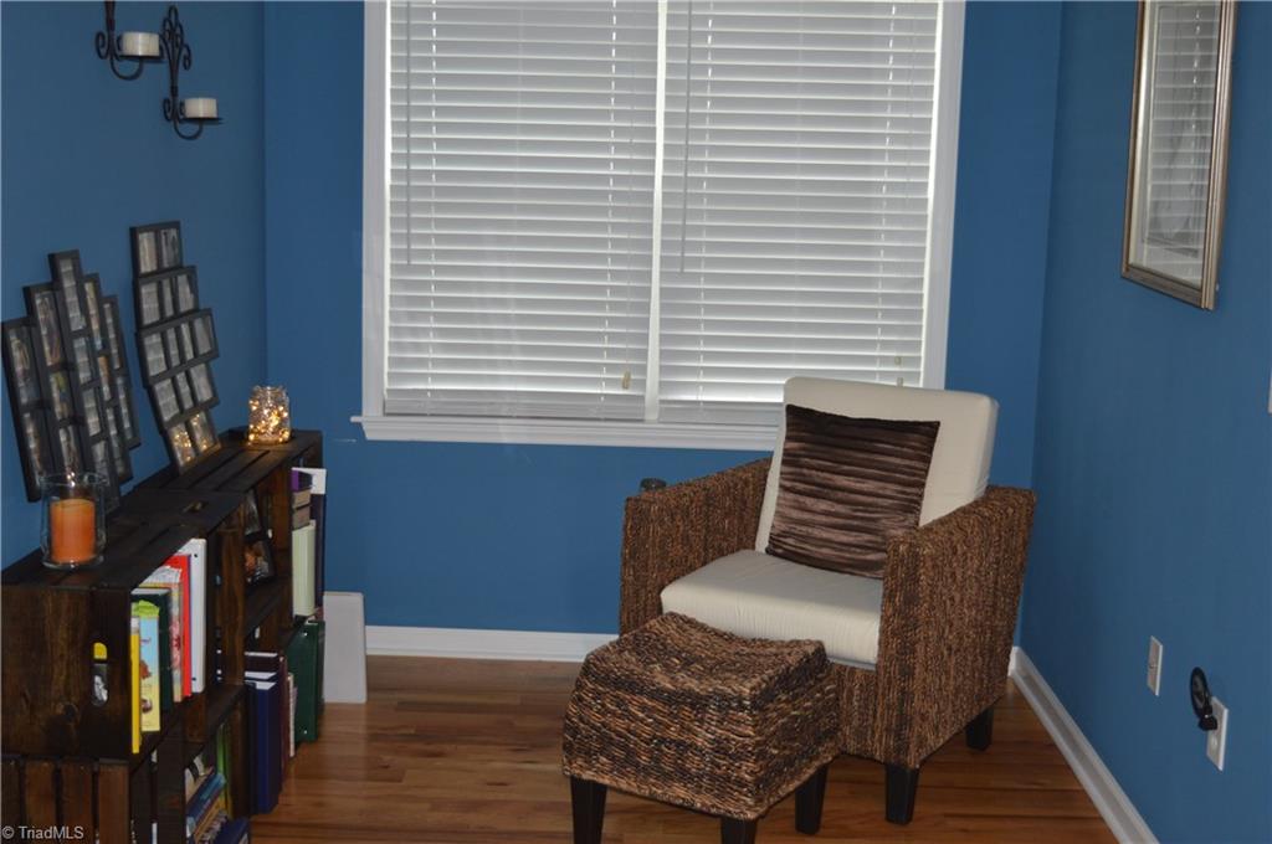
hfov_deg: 43.7
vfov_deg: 29.8
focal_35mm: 45
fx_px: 1588
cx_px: 636
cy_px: 422
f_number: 4.2
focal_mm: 30
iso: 400
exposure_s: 1/60
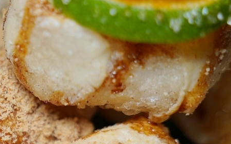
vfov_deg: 6.4
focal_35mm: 203
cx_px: -52
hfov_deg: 10.2
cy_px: 118
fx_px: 1277
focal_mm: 75
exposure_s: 1/80
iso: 160
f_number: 4
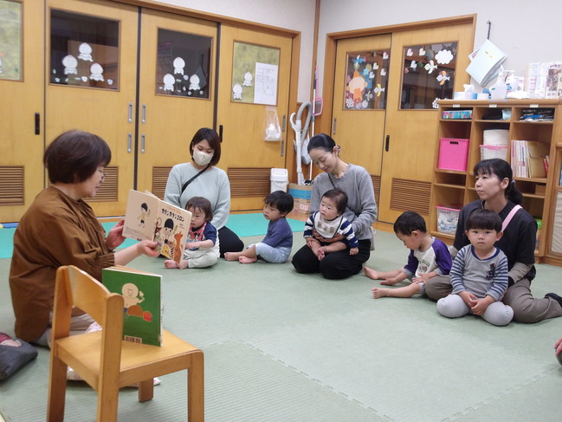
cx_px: 281
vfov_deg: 41.8
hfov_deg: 53.9
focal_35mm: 34
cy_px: 211
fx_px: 552
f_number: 3.3
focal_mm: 6.1
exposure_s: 1/60
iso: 453
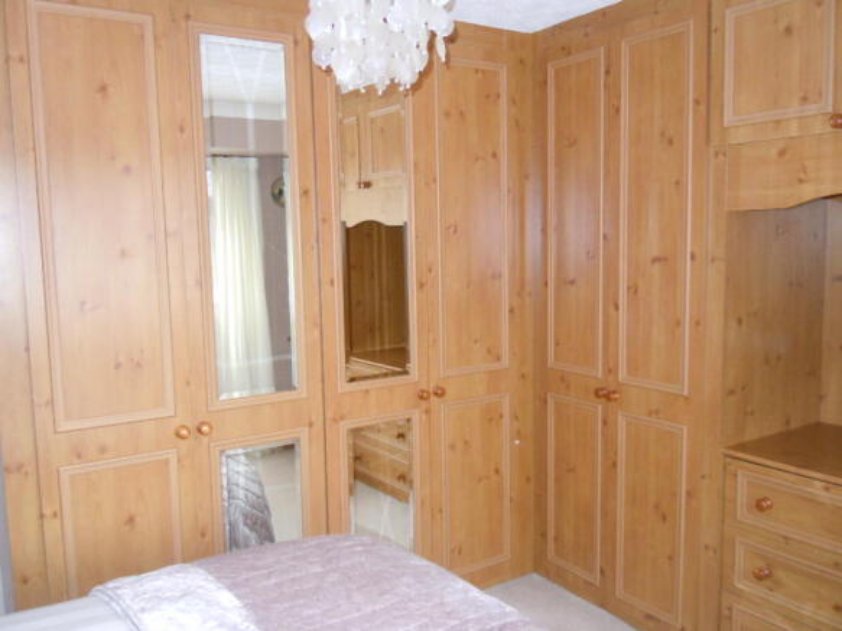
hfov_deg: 60.0
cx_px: 421
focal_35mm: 30
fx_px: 730
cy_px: 316
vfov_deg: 46.8
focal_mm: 5.4
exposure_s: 1/30
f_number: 3.5
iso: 640
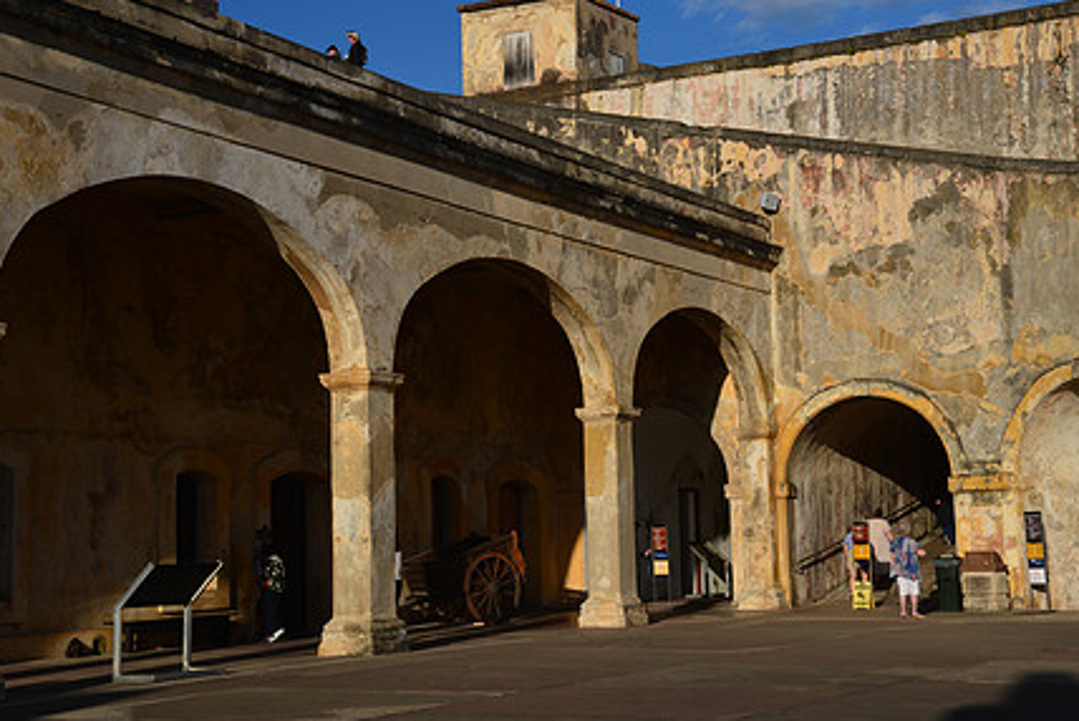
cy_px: 347
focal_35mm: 65
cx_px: 560
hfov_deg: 30.9
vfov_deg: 21.0
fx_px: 1949
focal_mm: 48
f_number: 11
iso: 160
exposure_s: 1/125
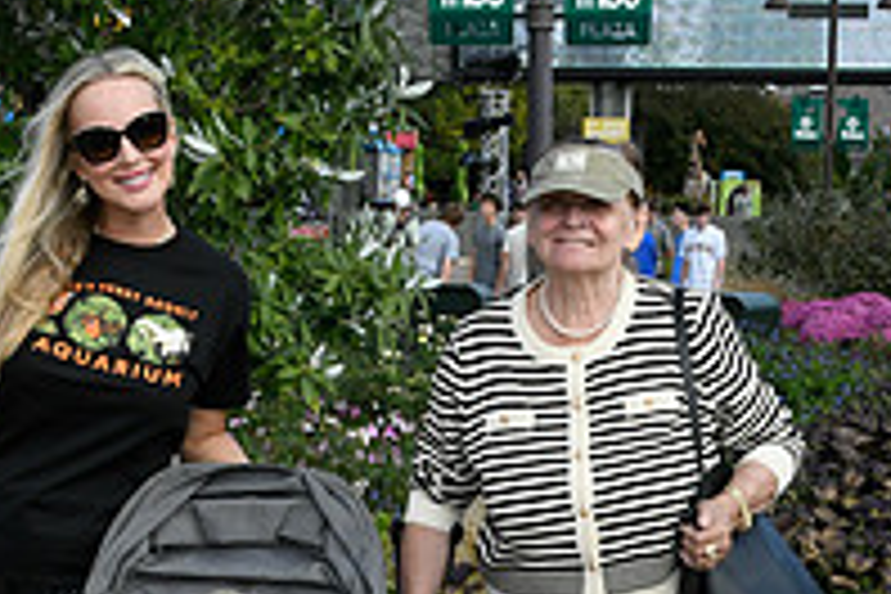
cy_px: 691
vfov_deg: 15.5
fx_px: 2104
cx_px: 518
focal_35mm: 85
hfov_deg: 23.9
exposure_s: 1/250
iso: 1600
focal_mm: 29
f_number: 22
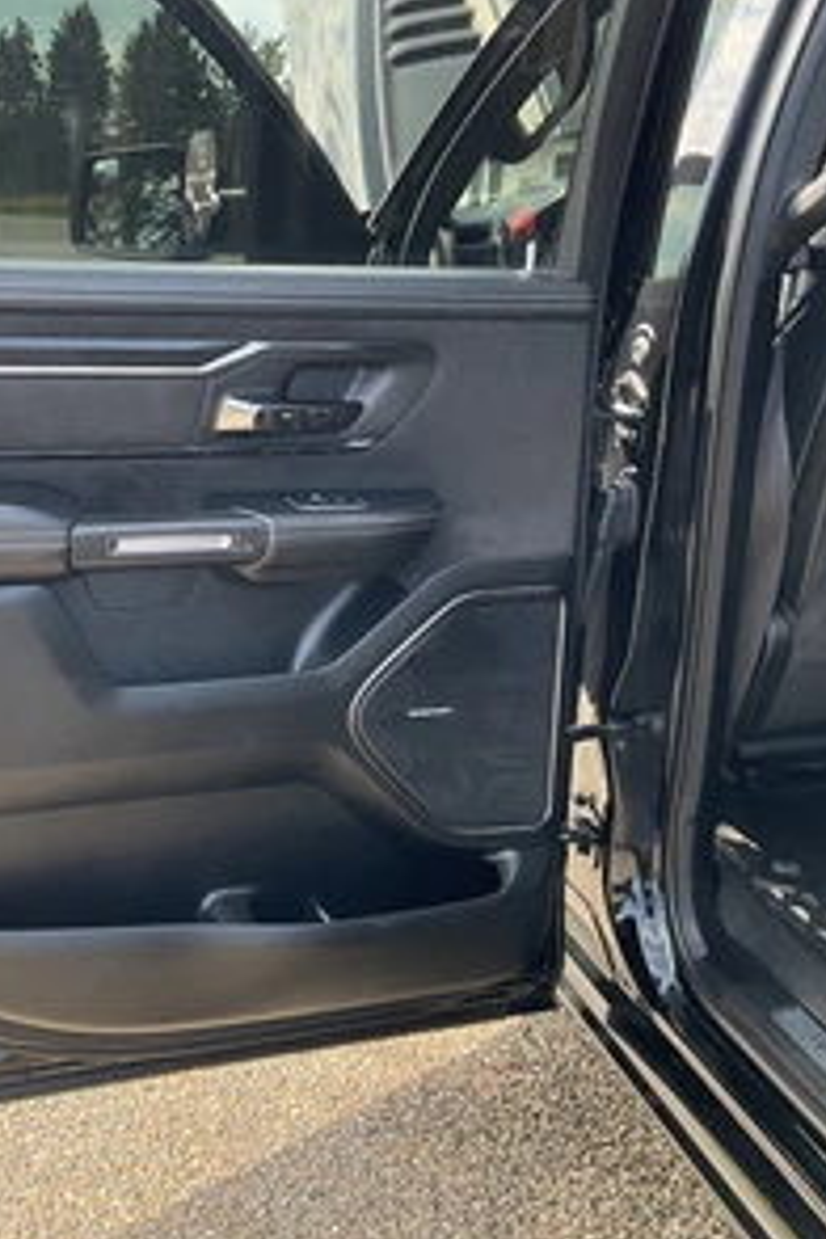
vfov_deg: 47.4
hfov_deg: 31.5
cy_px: 615
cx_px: 126
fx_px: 1411
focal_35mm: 41
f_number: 1.8
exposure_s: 1/162
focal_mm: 3
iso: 25
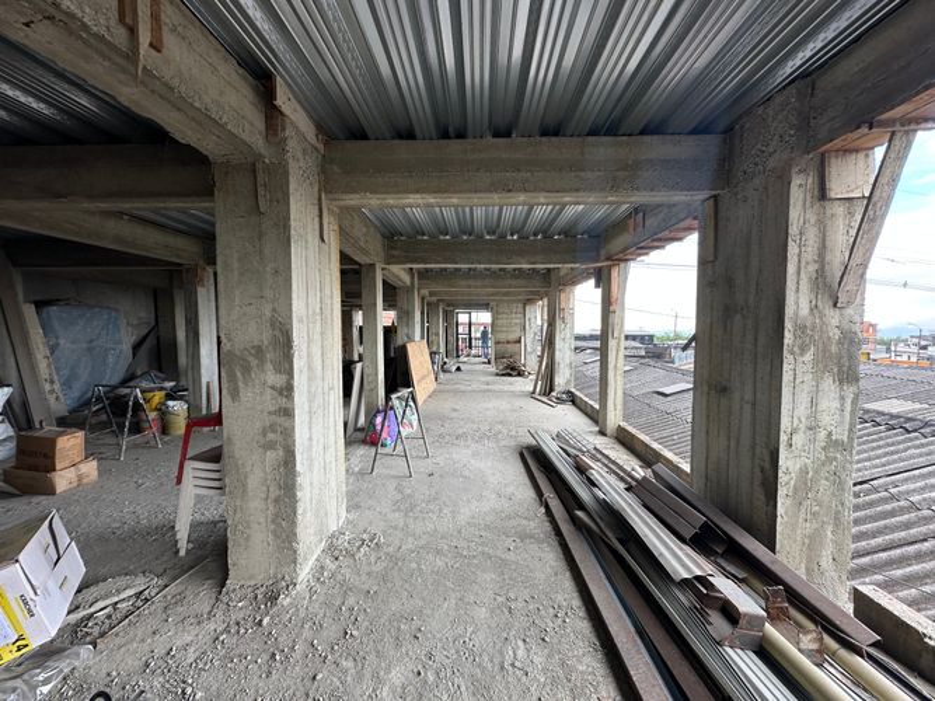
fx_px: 378
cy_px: 350
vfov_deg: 85.7
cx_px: 468
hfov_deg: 102.1
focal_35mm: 14
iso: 40
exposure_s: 1/101
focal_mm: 2.22
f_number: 2.2
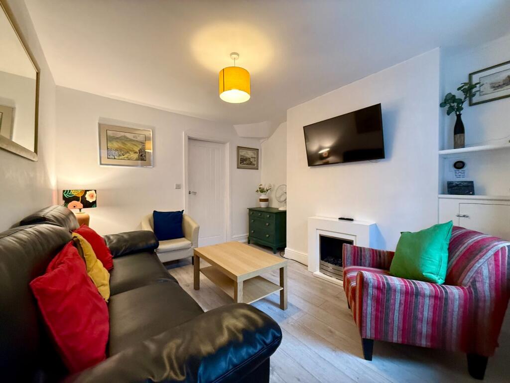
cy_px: 192
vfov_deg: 85.7
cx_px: 255
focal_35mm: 14
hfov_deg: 102.1
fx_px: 206
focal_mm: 2.22
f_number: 2.2
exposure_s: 1/50
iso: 320
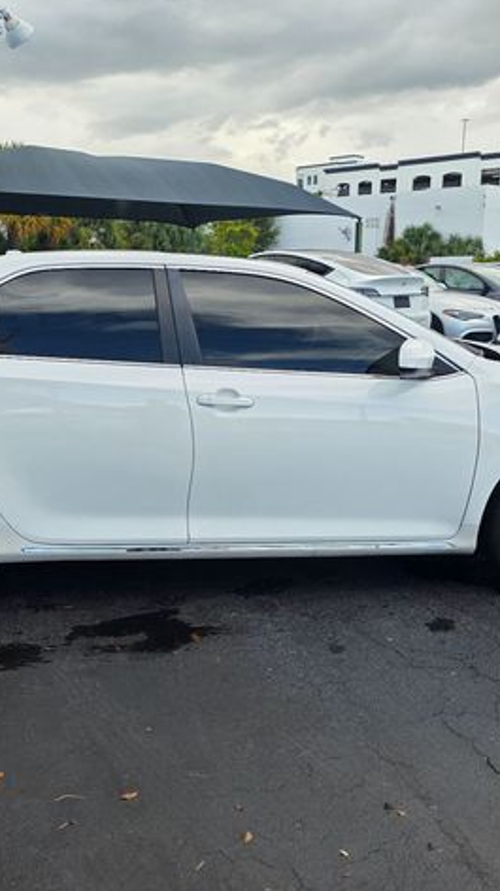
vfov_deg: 58.0
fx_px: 803
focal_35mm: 34
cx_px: 202
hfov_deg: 34.5
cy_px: 440
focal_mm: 6.3
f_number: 1.7
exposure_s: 1/359
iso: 32
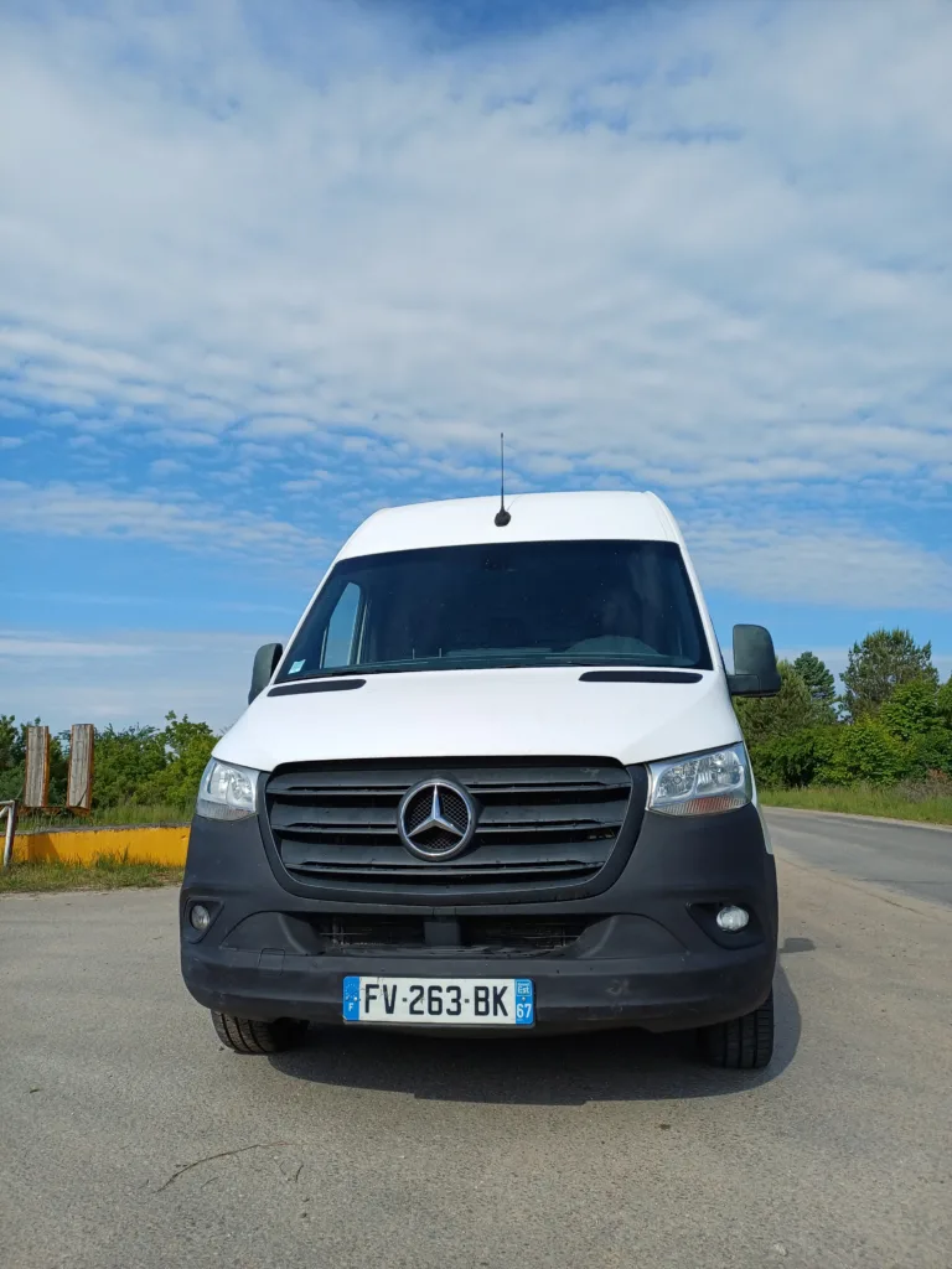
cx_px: 476
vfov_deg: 69.4
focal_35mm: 25
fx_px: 917
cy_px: 634
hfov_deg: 54.9
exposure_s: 1/1658
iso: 50
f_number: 1.8
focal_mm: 4.65
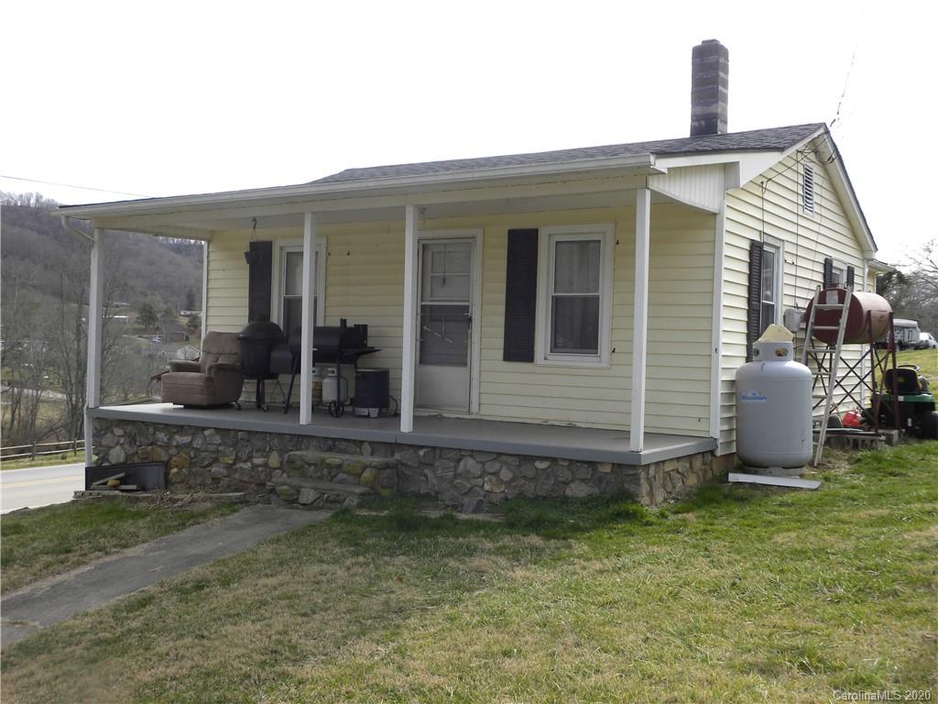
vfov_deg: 38.7
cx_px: 469
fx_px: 1003
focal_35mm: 37
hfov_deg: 50.1
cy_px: 352
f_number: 5
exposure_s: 1/179
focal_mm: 6.6
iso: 64
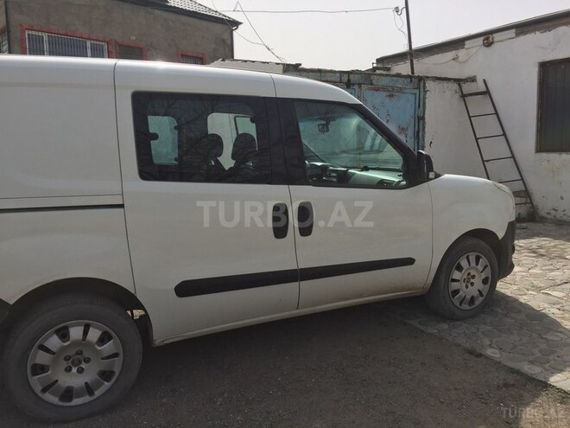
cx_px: 285
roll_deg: +0.9
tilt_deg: -6.6
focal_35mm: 29
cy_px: 214
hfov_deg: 61.7
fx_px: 478
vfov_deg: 48.2
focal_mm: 4.15
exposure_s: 1/1980
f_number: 2.2
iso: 32
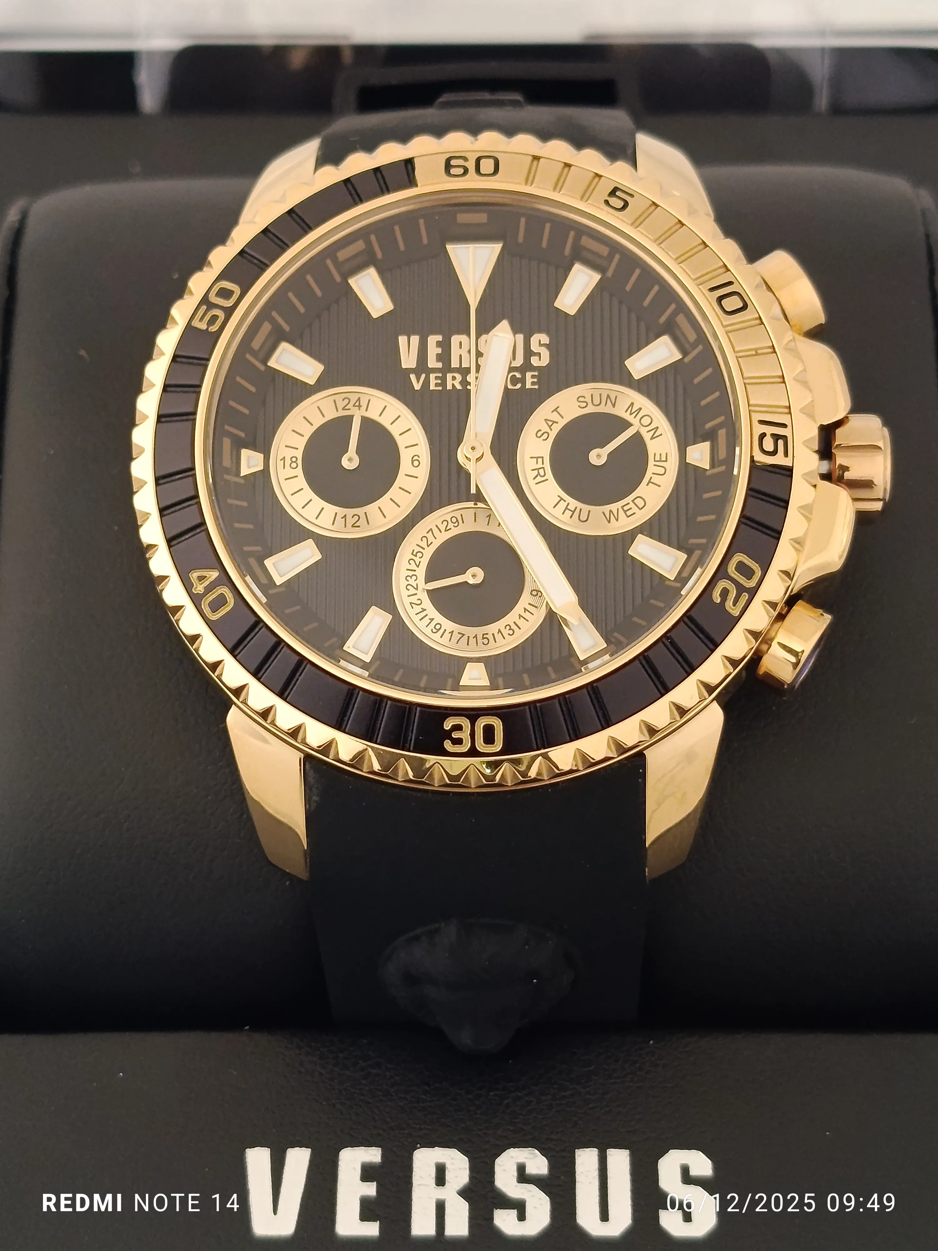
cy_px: 626
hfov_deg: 20.4
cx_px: 469
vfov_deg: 27.0
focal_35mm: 72
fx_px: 2601
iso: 911
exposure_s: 1/50
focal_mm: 5.24
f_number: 1.7
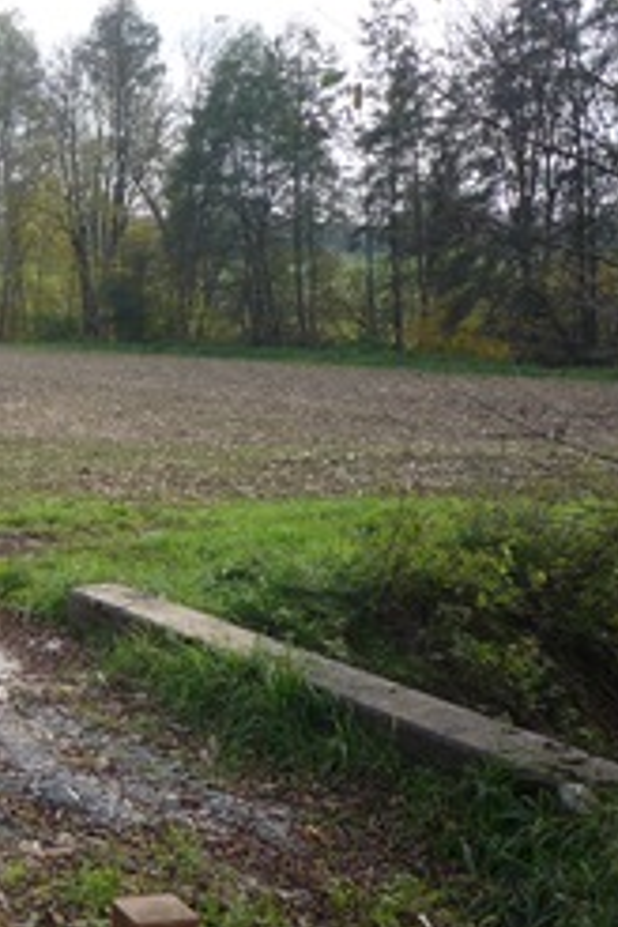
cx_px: -185
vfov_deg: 30.7
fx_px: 1674
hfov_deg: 19.3
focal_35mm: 65
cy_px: 626
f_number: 4
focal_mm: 5.2
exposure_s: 1/200
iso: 100
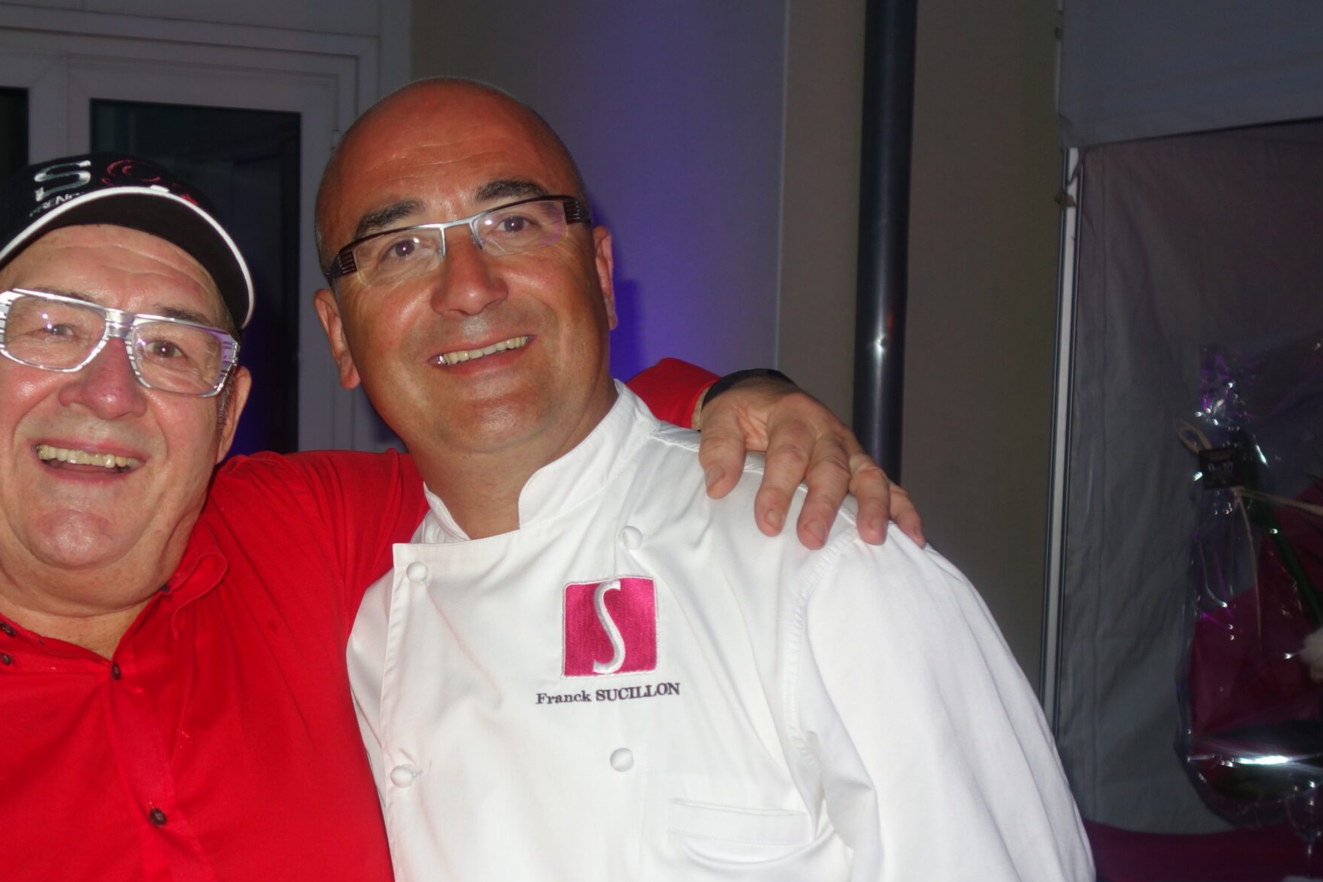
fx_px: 2131
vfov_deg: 23.4
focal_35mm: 58
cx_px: 427
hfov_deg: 34.1
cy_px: 510
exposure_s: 1/30
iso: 200
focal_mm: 14.75
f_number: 2.8
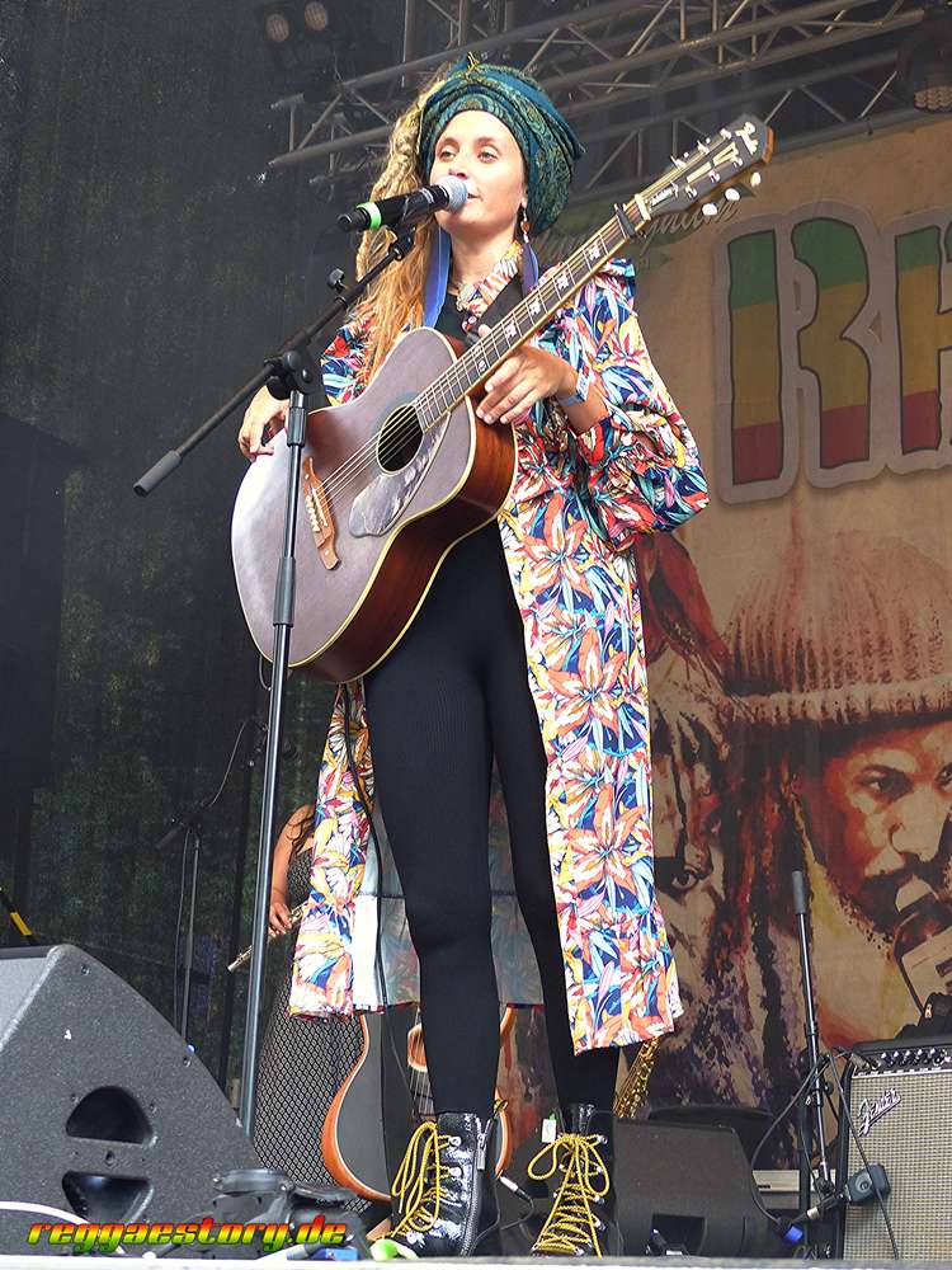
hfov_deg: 18.9
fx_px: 2860
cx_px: 476
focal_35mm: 78
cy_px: 635
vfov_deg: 25.0
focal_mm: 14
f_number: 2.8
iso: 250
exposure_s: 1/60
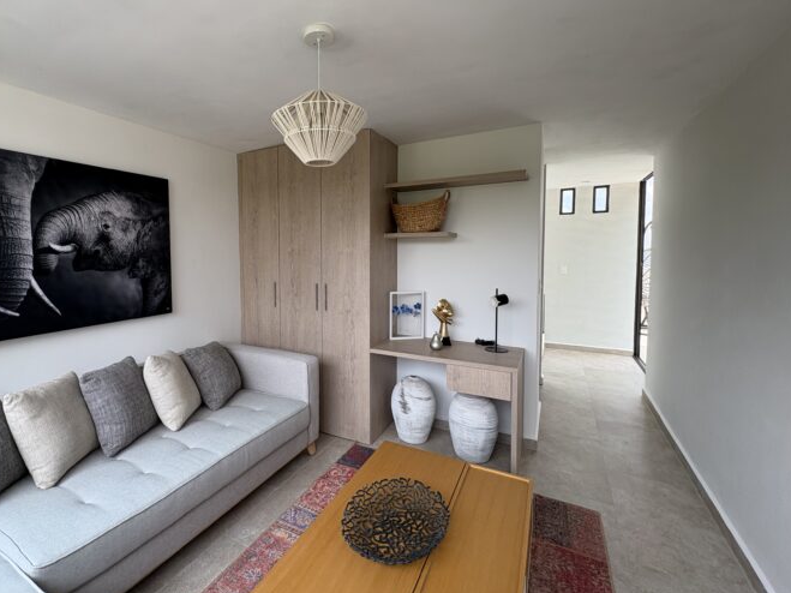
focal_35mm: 17
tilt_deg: -2.3
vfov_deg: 74.6
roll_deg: +1.6
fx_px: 388
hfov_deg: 89.9
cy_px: 274
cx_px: 316
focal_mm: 2.22
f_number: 2.2
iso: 40
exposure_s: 1/219
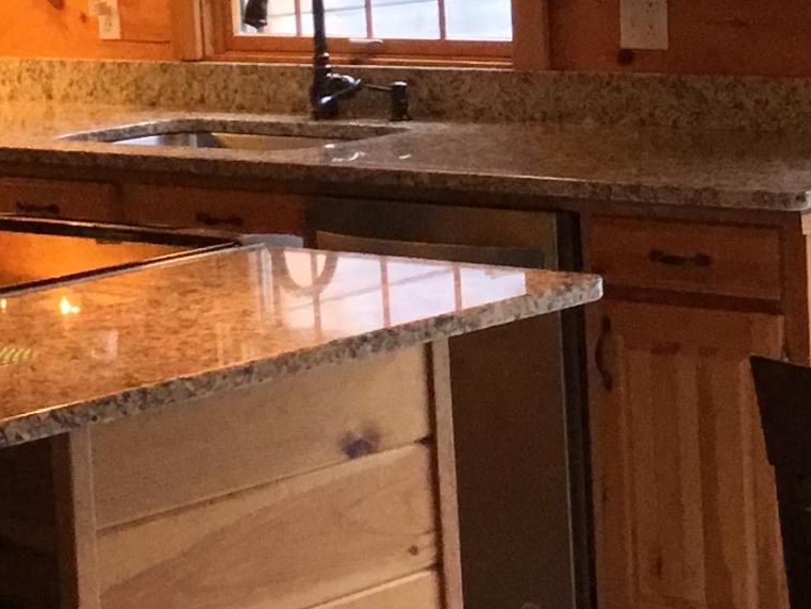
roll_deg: +1.8
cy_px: 148
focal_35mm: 122
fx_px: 2859
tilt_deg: -6.7
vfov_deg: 12.1
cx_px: 645
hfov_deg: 16.0
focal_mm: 3.3
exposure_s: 1/30
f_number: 2.4
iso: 40
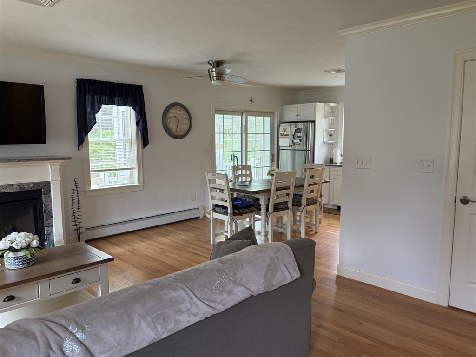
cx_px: 238
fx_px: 358
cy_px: 178
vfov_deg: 53.1
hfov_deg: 67.3
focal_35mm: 26
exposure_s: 1/120
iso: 160
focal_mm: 5.96
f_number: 1.6
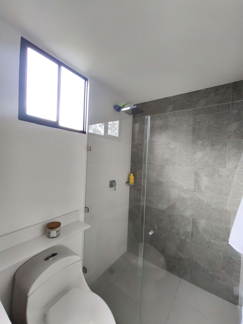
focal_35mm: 15
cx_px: 122
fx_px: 140
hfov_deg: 81.7
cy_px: 162
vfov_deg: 98.2
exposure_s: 1/60
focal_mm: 1.91
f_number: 2.2
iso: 160
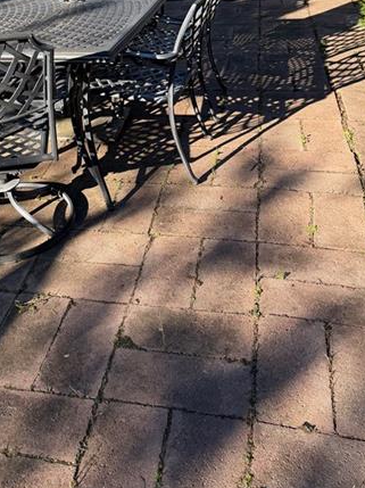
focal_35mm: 43
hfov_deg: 32.8
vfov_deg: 41.5
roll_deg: +5.4
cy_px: 80
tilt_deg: -17.2
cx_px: 88
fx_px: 605
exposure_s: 1/1689
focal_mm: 6.76
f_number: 1.78
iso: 100
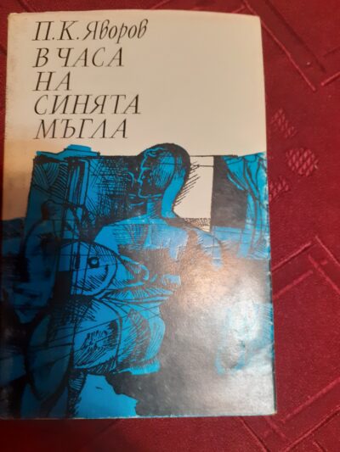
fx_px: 353
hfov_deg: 51.4
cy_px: 226
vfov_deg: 65.3
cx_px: 170
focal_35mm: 27
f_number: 1.9
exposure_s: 1/50
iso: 200
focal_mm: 3.6
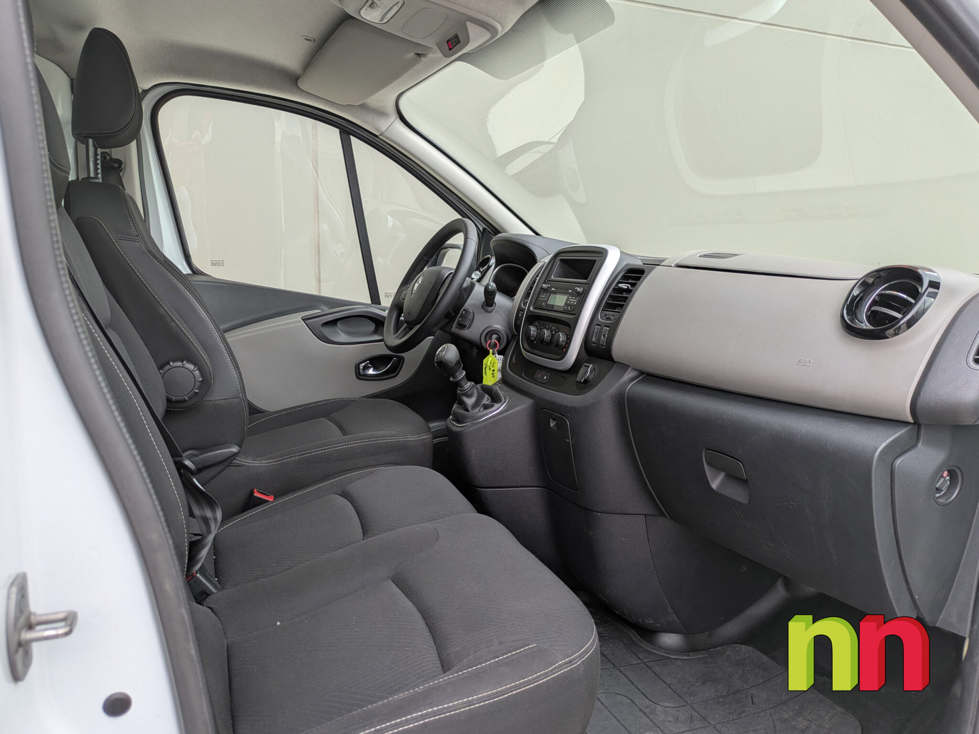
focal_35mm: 24
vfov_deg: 56.8
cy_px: 367
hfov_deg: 71.6
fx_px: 679
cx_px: 490
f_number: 1.8
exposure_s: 1/3200
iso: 80
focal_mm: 6.86
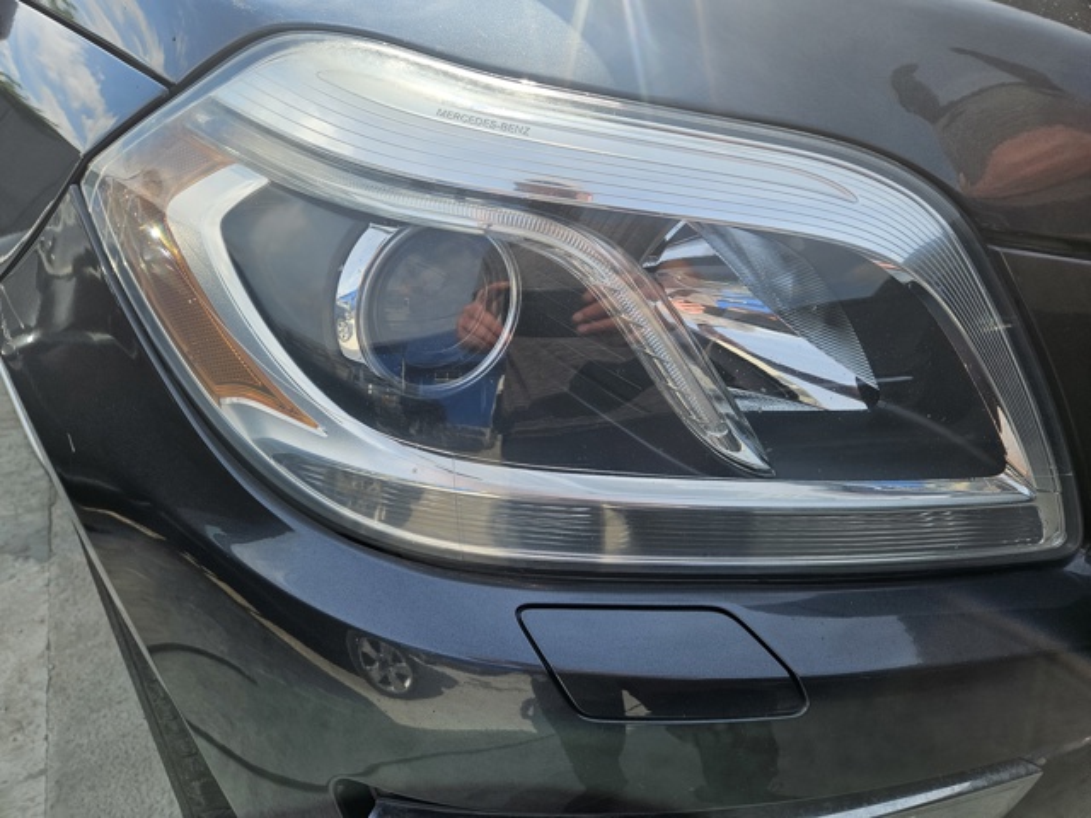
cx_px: 546
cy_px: 409
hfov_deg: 73.9
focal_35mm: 23
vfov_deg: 58.9
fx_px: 725
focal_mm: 5.4
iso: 40
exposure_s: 1/1350
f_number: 1.8
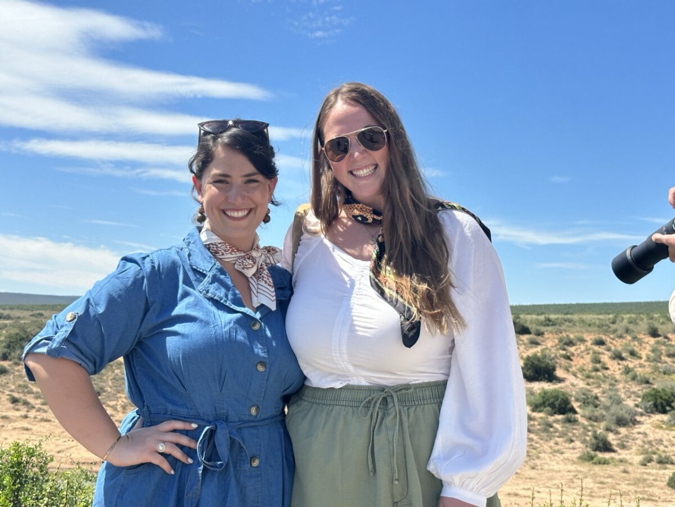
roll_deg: -1.9
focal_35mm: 48
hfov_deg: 39.7
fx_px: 936
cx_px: 338
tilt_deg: +4.1
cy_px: 254
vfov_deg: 30.3
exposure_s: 1/3472
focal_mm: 6.86
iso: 64
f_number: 1.78
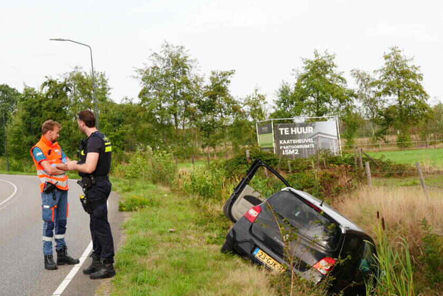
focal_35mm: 67
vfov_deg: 20.0
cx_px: 232
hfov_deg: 30.1
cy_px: 253
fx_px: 825
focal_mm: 35
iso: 100
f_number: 4.5
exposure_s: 1/60
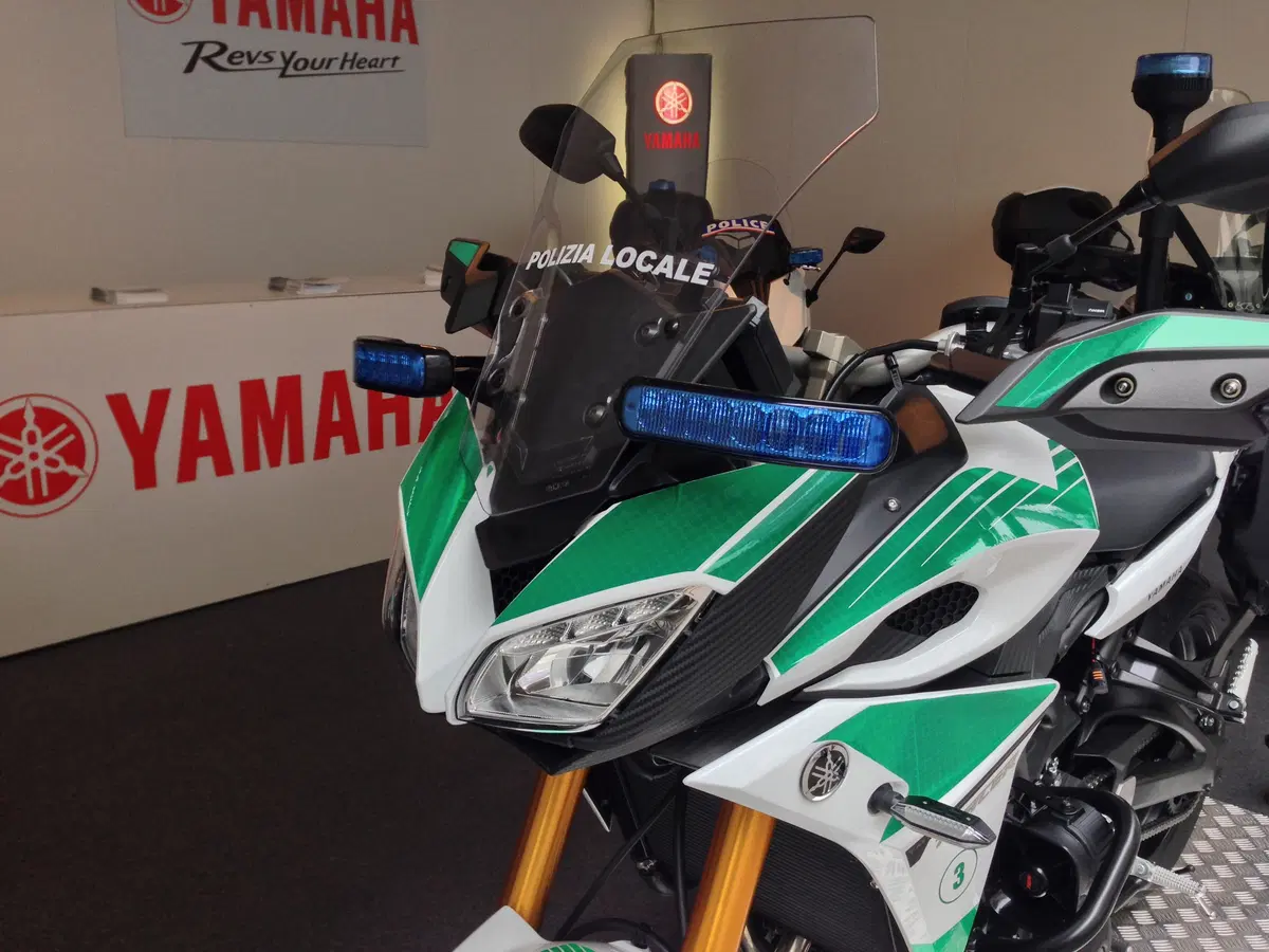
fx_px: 1210
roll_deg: +0.0
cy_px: 476
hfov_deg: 55.4
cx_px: 634
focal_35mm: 33
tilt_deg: -17.3
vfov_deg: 42.9
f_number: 2.4
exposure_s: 1/120
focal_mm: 4.12
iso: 80
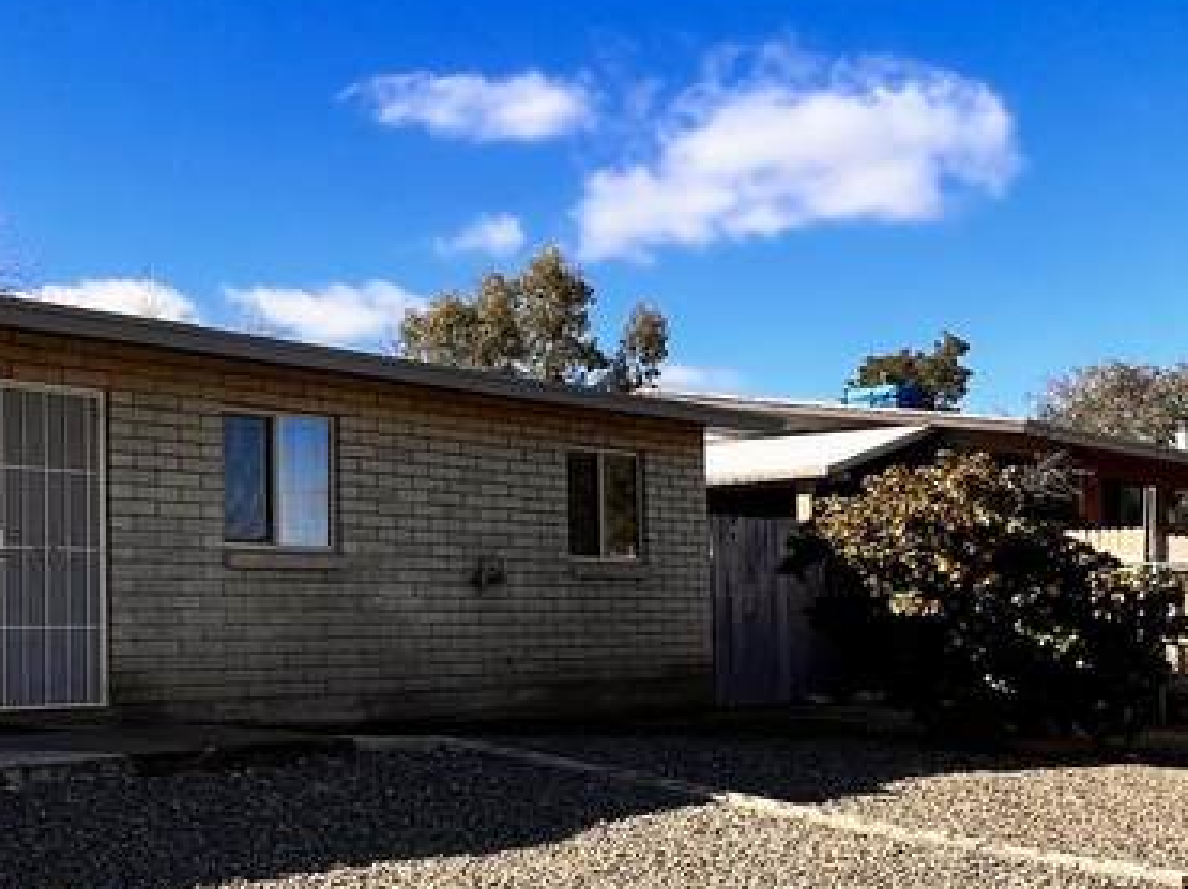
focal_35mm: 45
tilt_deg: +1.9
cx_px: 122
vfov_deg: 32.0
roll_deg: +0.9
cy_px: 571
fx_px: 1543
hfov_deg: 39.2
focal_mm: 1.57
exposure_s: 1/1119
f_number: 1.8
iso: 32
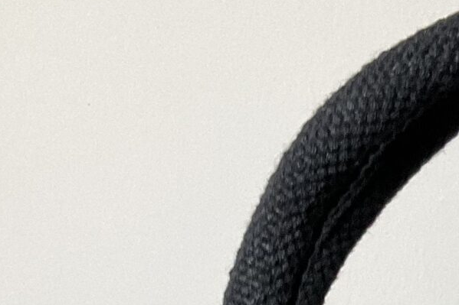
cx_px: 545
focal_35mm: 129
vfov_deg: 9.4
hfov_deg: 15.3
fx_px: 1644
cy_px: 741
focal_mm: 3
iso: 80
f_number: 1.8
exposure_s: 1/50
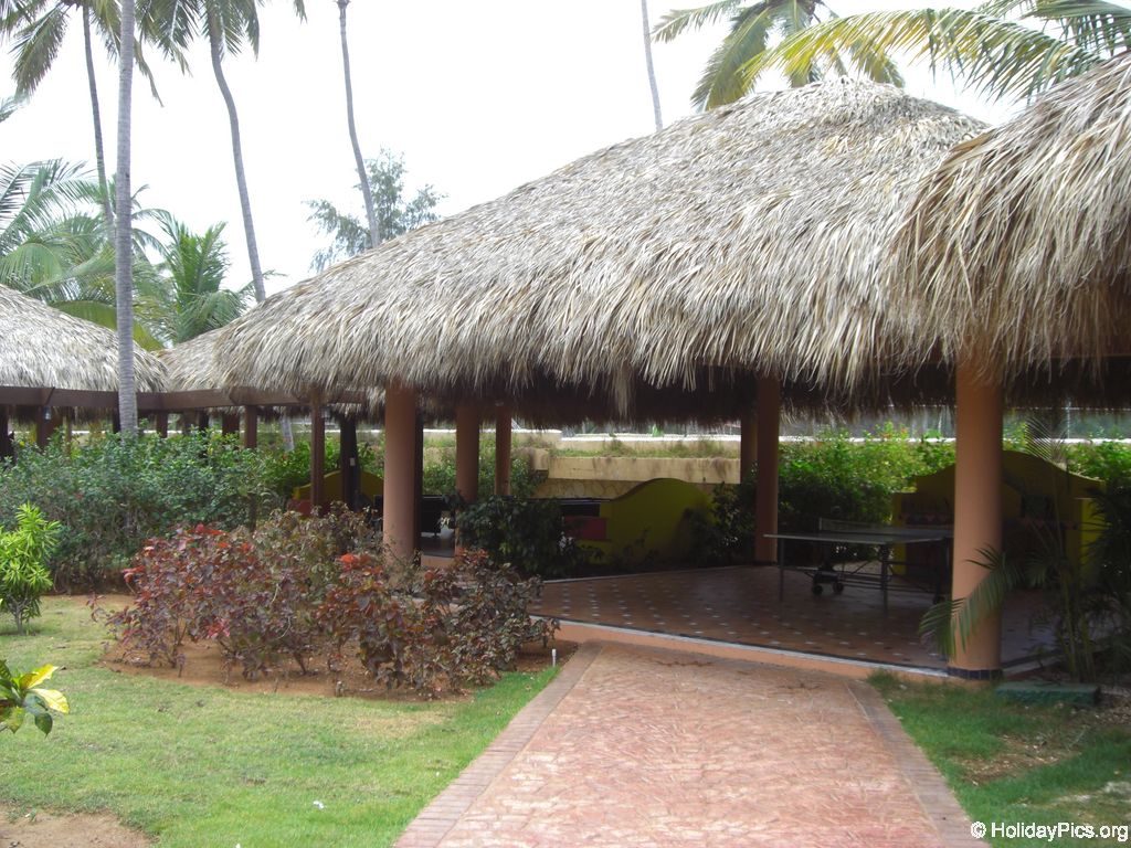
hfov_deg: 49.0
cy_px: 424
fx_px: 1242
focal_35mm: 38
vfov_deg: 37.7
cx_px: 566
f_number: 2.7
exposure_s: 1/125
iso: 64
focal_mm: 6.2
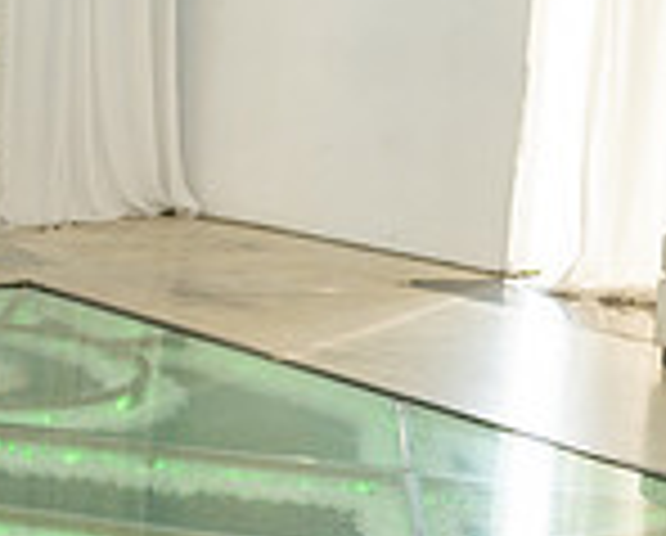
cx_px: -450
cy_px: 187
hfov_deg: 18.2
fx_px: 1738
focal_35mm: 88
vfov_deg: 17.5
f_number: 3.2
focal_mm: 24
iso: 800
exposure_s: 1/160
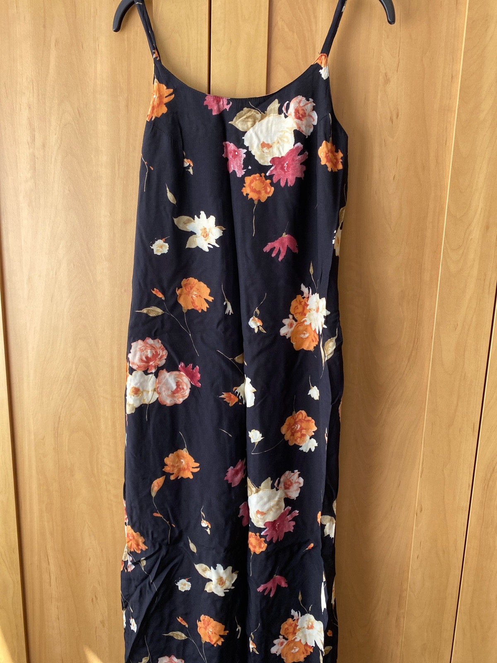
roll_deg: -0.3
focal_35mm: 26
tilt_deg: -11.1
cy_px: 332
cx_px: 248
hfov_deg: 53.1
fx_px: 498
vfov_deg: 67.3
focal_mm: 4.25
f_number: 1.8
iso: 64
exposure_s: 1/121
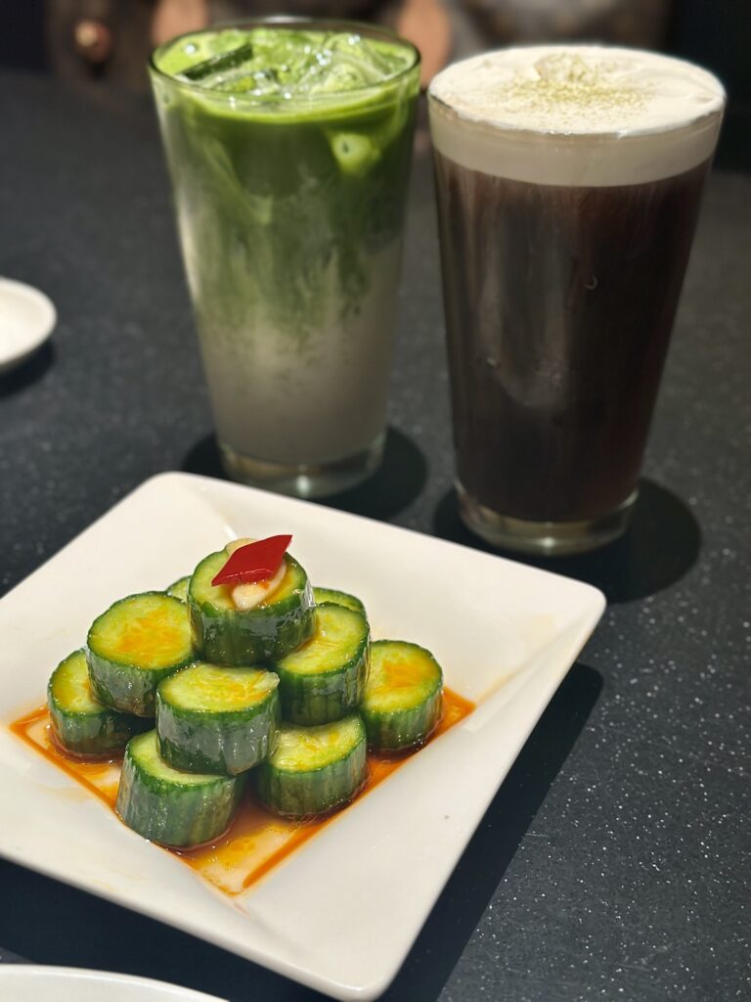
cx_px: 376
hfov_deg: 30.3
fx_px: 1388
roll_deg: -0.6
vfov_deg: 39.7
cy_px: 501
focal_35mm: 48
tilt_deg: -31.9
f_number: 1.78
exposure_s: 1/60
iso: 100
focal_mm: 6.86
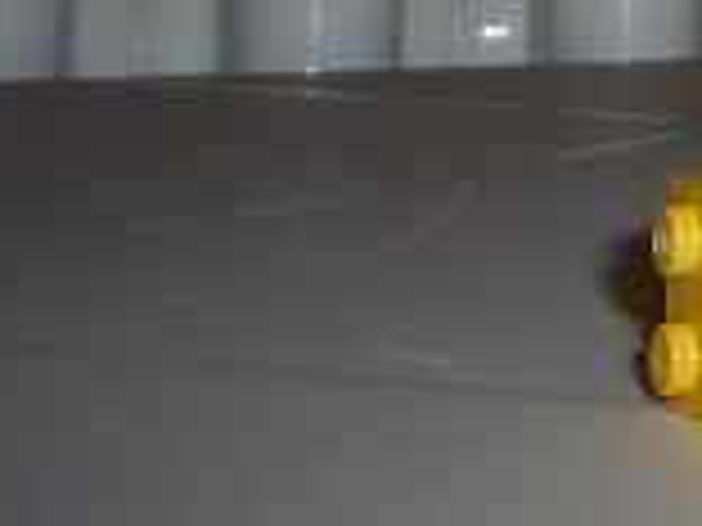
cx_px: 1674
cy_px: -701
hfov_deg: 10.9
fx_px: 3123
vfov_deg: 8.8
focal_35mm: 154
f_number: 4
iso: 100
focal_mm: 5.2
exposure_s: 1/30
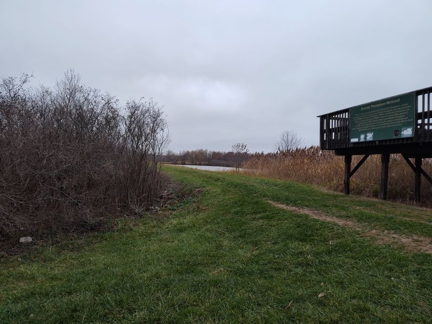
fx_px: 287
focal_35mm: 23
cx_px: 216
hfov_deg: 73.9
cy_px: 162
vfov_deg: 58.9
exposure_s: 1/120
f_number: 1.8
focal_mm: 5.56
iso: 211
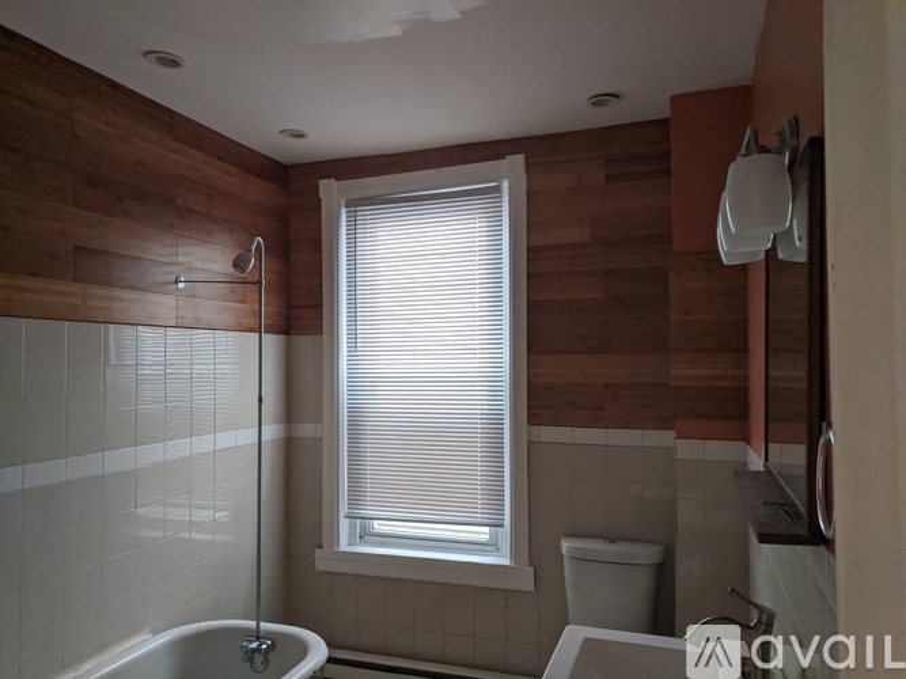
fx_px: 680
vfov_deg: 53.0
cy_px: 340
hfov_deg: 67.3
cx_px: 453
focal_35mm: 26
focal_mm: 4.67
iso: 425
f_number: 2
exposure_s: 1/60
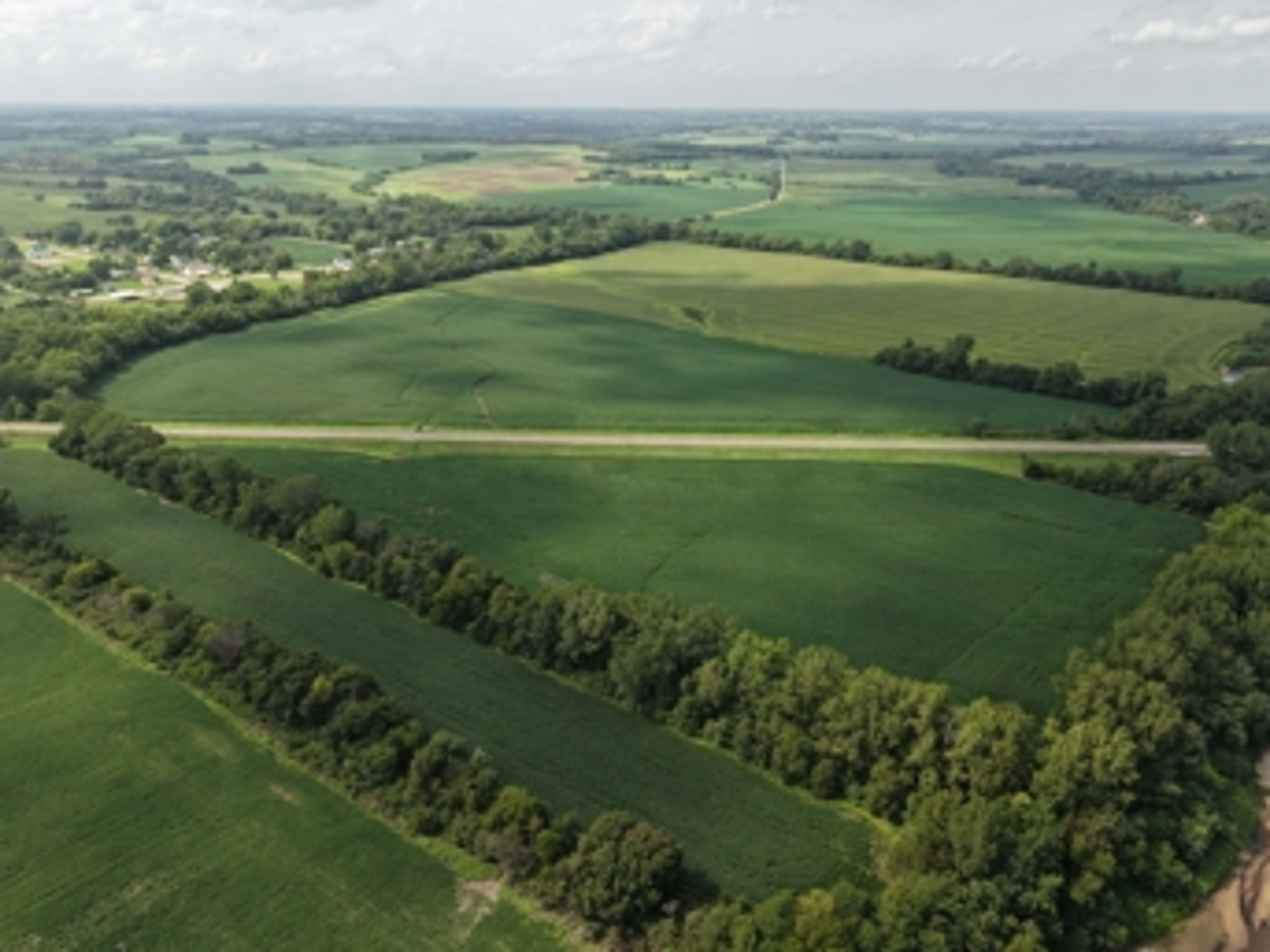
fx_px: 1027
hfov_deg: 63.3
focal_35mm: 28
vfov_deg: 49.7
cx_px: 700
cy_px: 489
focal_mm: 8.67
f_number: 1.8
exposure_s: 1/320
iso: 140
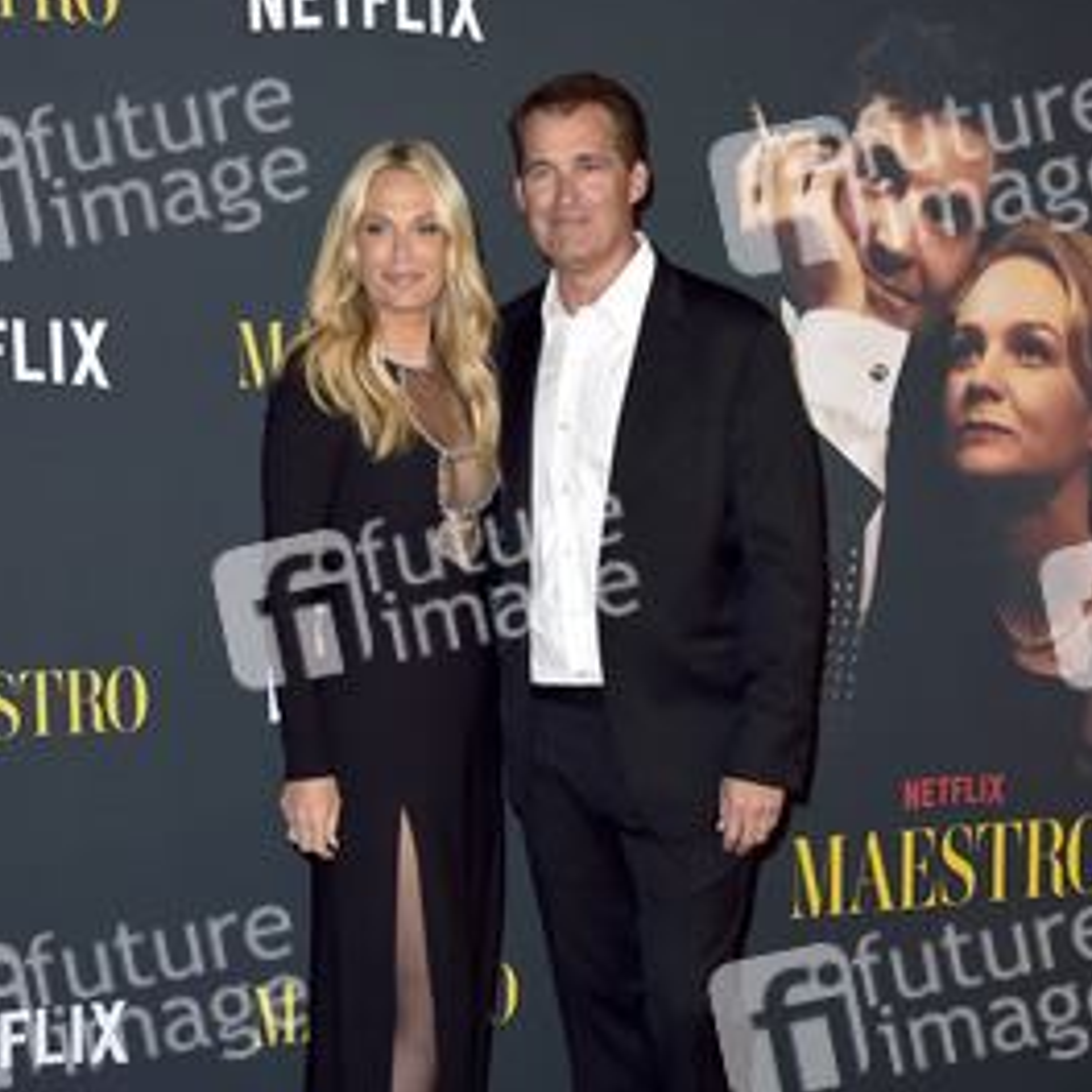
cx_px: 548
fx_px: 2855
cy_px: 798
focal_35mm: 80
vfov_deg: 21.5
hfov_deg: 21.7
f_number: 6.3
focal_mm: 62
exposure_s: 1/250
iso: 320
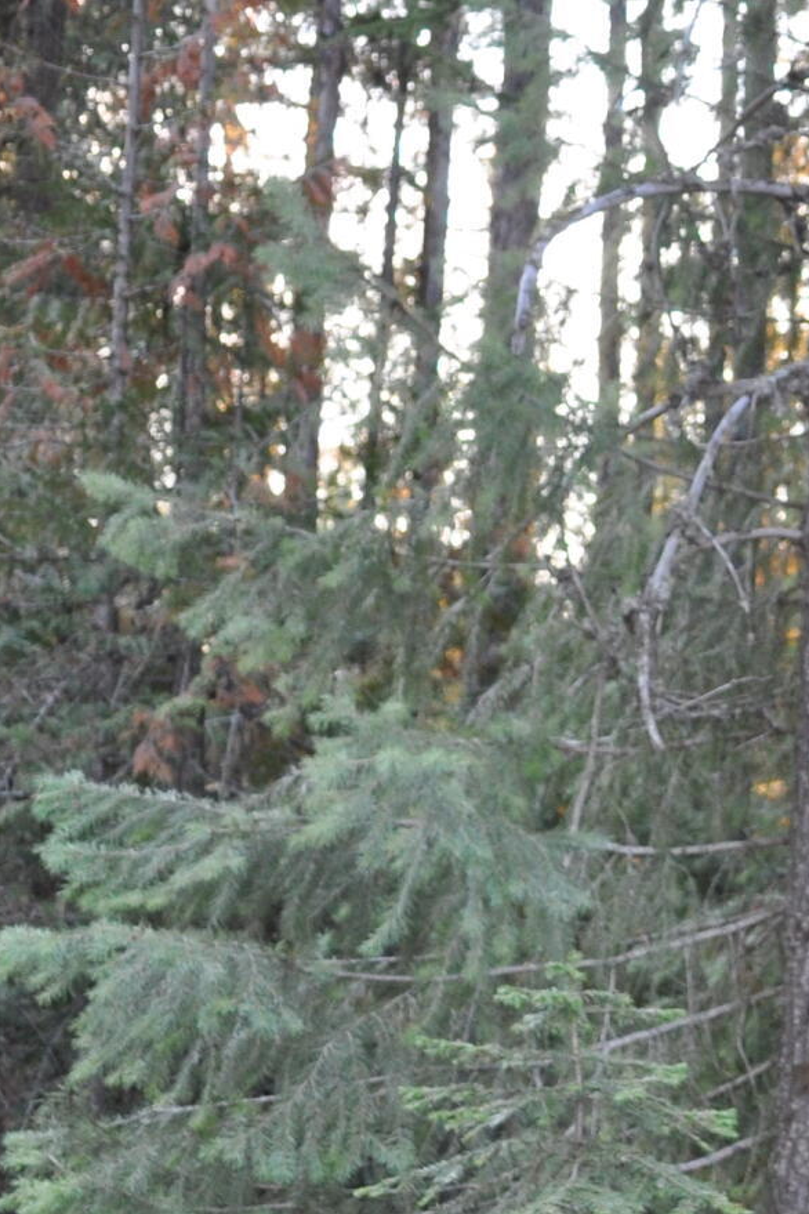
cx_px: 1469
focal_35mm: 92
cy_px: 790
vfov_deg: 22.1
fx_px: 3101
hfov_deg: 13.3
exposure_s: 1/125
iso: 500
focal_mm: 18
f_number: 3.5
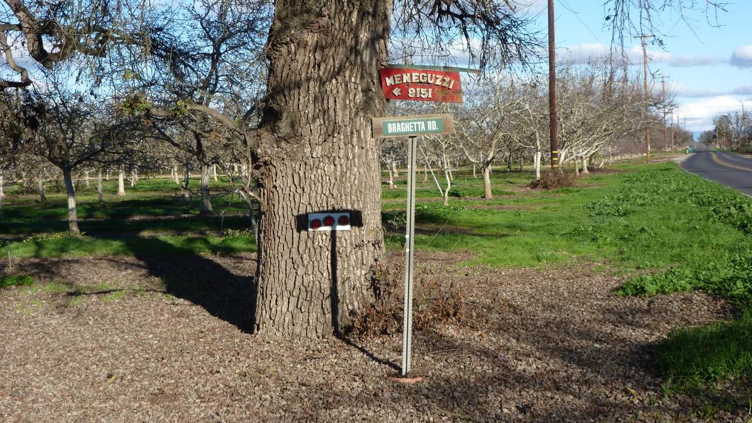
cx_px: 378
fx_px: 1077
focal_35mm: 54
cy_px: 146
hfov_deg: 38.5
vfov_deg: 22.2
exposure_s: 1/500
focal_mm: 8.7
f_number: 4.1
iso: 100
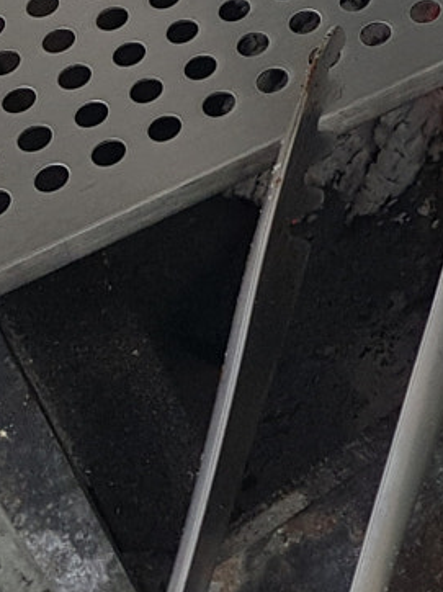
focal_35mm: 115
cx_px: 896
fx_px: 1965
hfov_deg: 11.5
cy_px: -425
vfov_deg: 15.2
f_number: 1.7
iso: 50
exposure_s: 1/120
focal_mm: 4.2
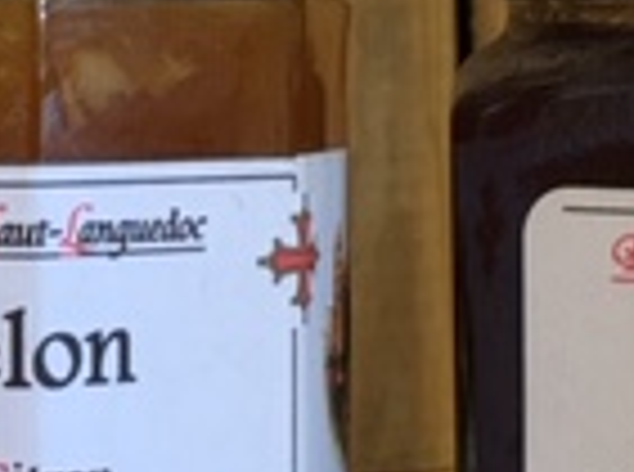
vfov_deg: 11.2
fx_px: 2411
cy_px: 270
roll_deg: -0.4
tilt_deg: -3.6
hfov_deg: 14.6
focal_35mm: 132
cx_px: -63
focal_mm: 4.15
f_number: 2.2
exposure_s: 1/17
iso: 32
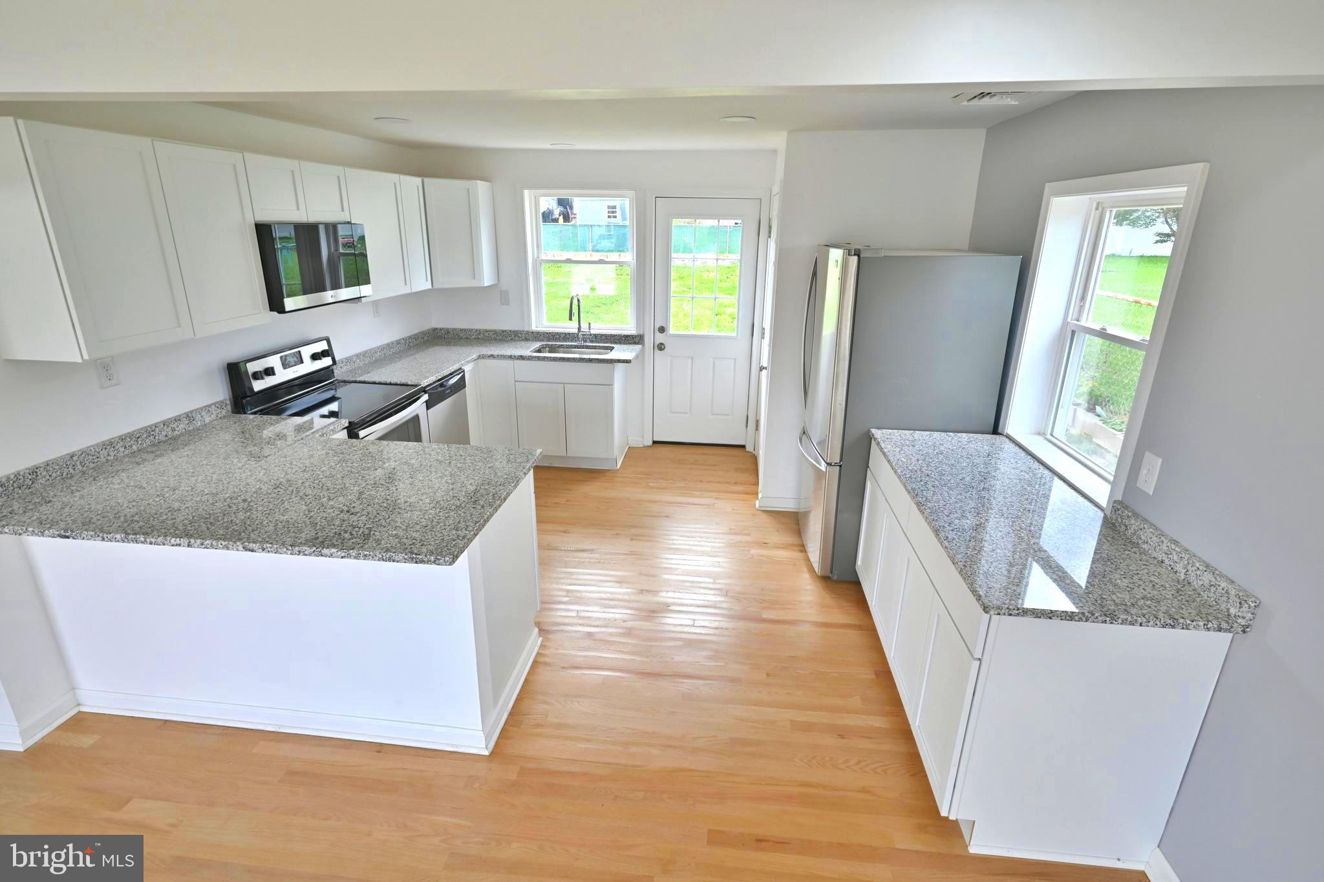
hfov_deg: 93.3
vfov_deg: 70.4
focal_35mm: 17
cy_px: 441
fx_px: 625
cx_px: 662
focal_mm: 17
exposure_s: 1/80
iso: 1400
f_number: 9
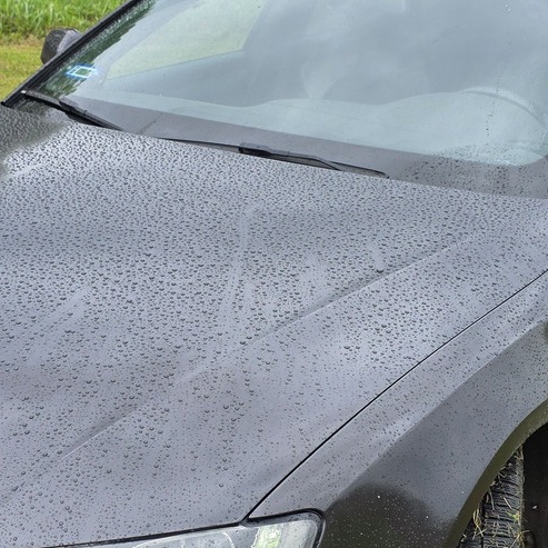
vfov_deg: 26.0
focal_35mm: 66
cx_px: 325
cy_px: 346
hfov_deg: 26.1
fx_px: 1182
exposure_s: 1/359
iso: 40
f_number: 1.7
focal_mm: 6.3
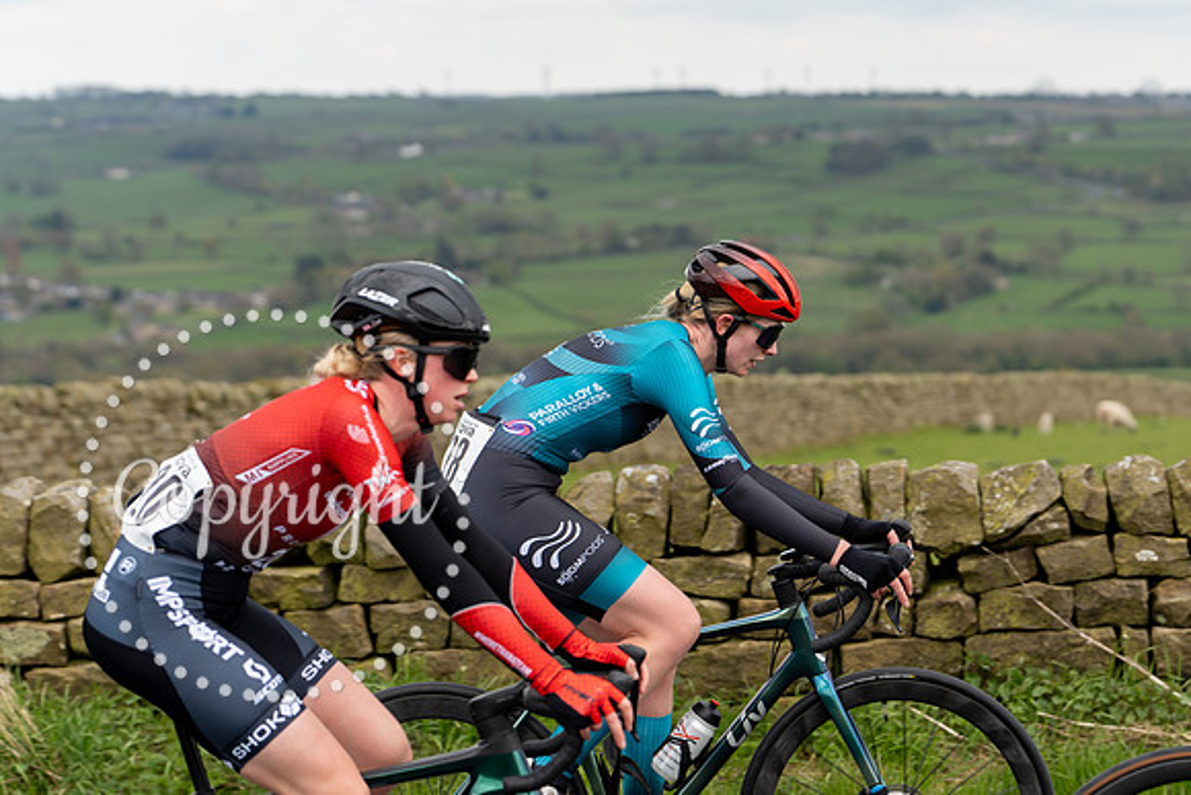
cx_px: 705
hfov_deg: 19.4
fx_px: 3486
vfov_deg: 13.0
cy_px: 325
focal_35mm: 105
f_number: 3.5
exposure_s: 1/640
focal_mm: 89
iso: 200
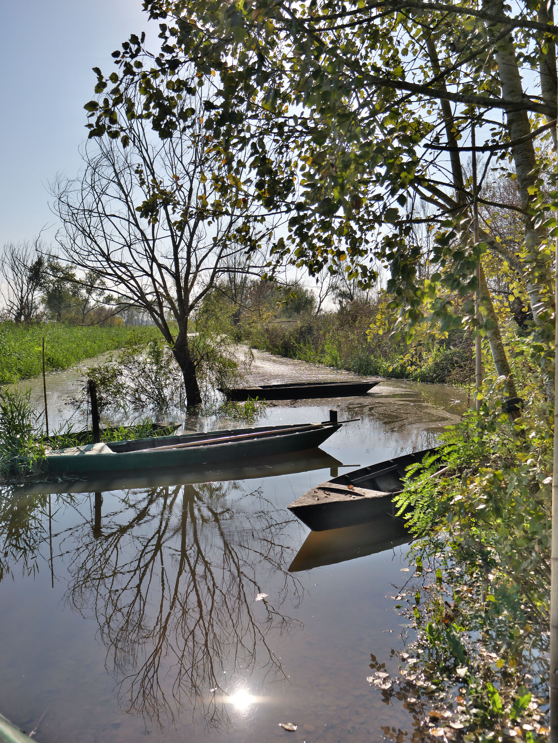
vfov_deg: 56.8
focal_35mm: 32
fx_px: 687
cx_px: 279
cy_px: 372
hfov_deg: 44.2
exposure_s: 1/8000
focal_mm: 16
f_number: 3.1
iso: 400
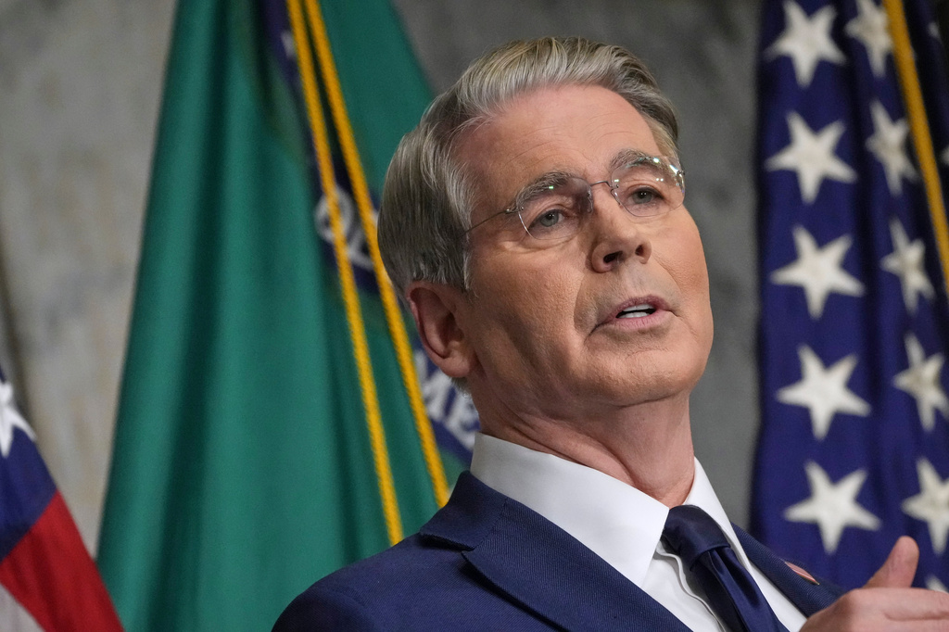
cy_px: 316
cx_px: 474
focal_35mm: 388
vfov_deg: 3.5
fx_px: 10224
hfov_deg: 5.3
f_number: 5.6
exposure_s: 1/500
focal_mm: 259
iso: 6400
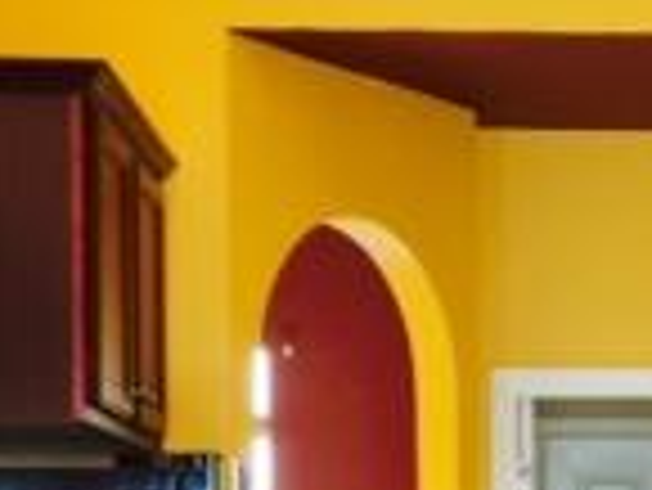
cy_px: 701
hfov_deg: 14.7
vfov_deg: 10.9
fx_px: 2488
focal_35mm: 132
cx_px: 639
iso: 100
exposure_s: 1/30
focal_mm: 4.12
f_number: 2.2
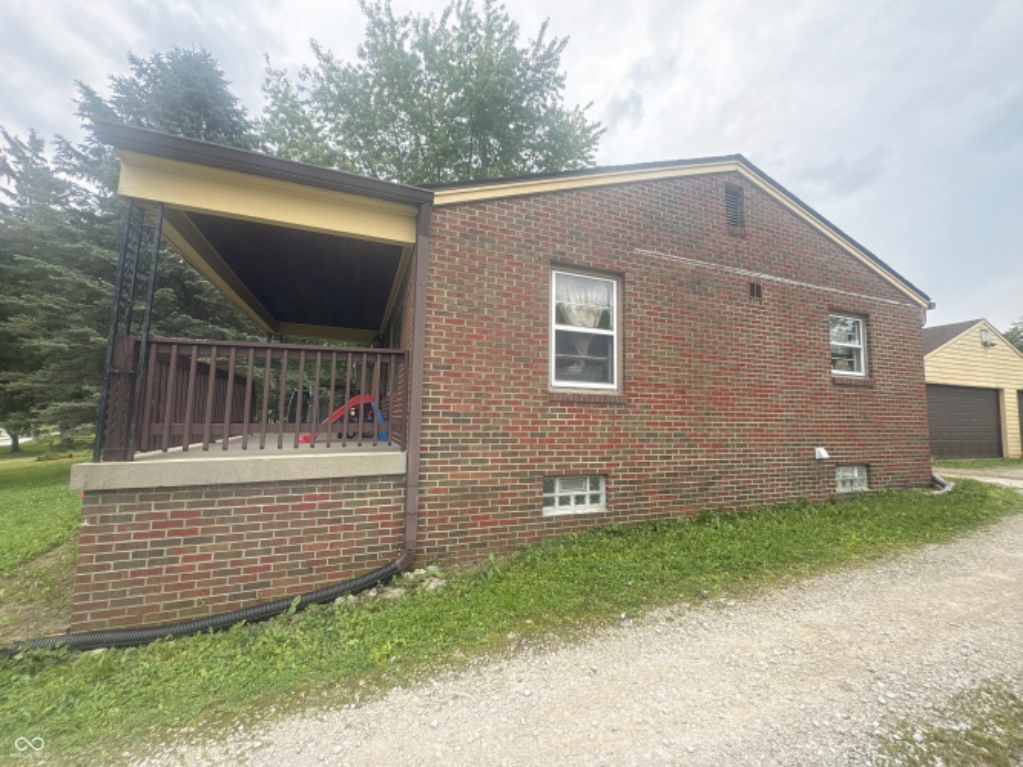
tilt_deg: +5.2
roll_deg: -0.7
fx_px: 414
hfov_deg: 102.1
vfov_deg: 85.7
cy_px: 384
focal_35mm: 14
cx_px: 512
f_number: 2.2
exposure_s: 1/222
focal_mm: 2.22
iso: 40
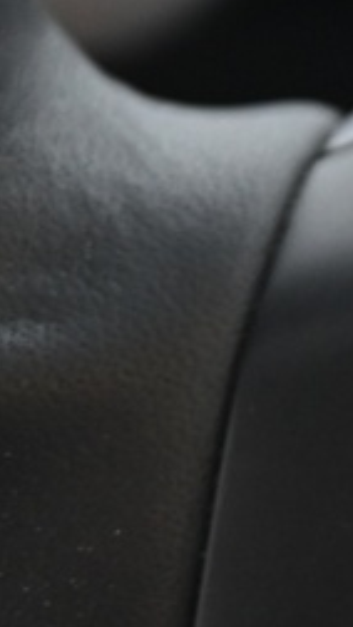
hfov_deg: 1.5
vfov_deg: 2.7
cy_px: 478
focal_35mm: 809
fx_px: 13444
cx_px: 385
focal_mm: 120
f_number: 4
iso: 2000
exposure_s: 1/15
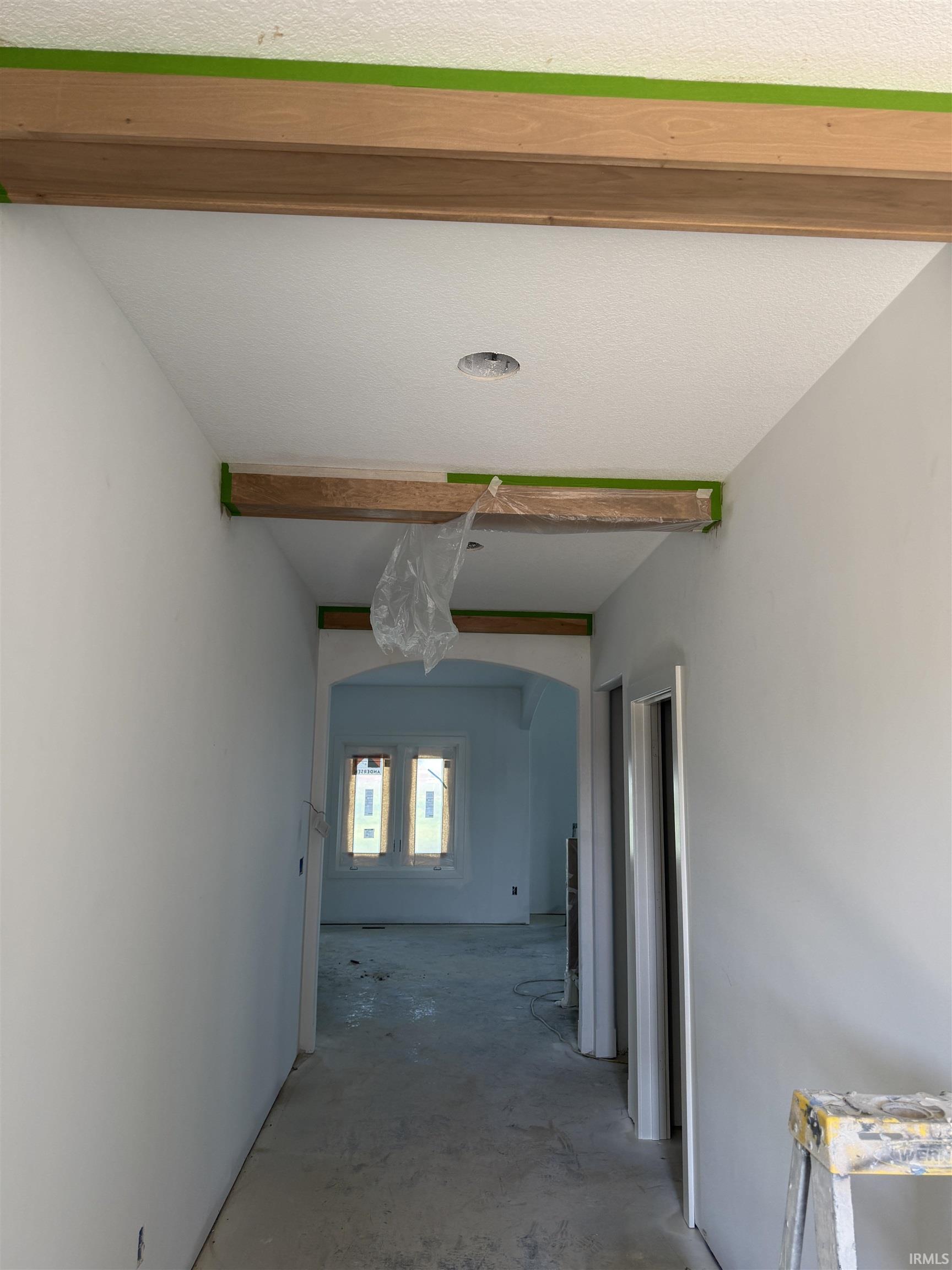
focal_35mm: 24
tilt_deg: +9.5
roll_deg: -1.9
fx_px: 880
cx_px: 476
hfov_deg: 56.8
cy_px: 635
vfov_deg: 71.6
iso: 100
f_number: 1.78
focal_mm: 6.76
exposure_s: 1/173
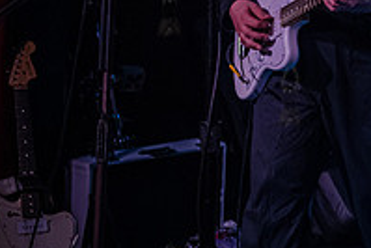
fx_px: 1052
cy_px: 3
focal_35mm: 102
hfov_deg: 18.2
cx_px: 529
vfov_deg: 13.3
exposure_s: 1/400
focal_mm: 35
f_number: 3.2
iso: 16000
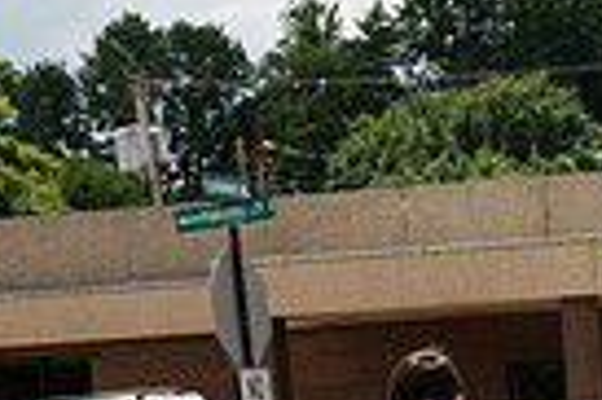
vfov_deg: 6.3
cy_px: 688
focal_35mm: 212
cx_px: 1094
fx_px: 3541
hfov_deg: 9.3
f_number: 6.3
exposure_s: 1/800
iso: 250
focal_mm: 50
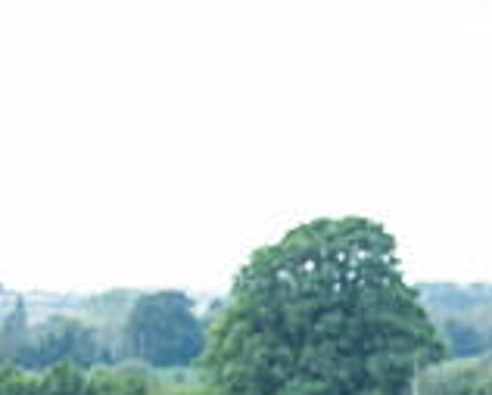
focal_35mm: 341
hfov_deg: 5.6
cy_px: 542
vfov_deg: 4.5
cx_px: 687
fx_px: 4975
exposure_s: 1/2500
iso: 400
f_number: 2.8
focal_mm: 70
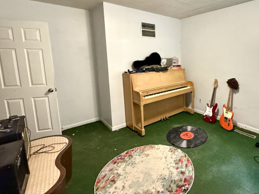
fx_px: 150
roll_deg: +0.5
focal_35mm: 20
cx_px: 183
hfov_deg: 77.7
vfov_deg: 65.3
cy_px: 78
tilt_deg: -8.0
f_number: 2.2
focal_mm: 2.22
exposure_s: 1/60
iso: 640
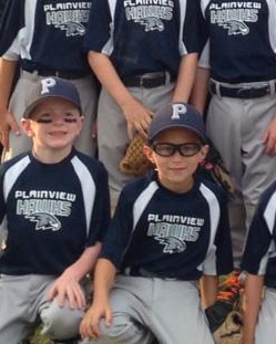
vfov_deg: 17.7
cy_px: -3
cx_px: 303
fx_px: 1082
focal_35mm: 106
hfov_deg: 14.2
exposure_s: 1/135
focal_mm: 4.12
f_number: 2.4
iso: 50
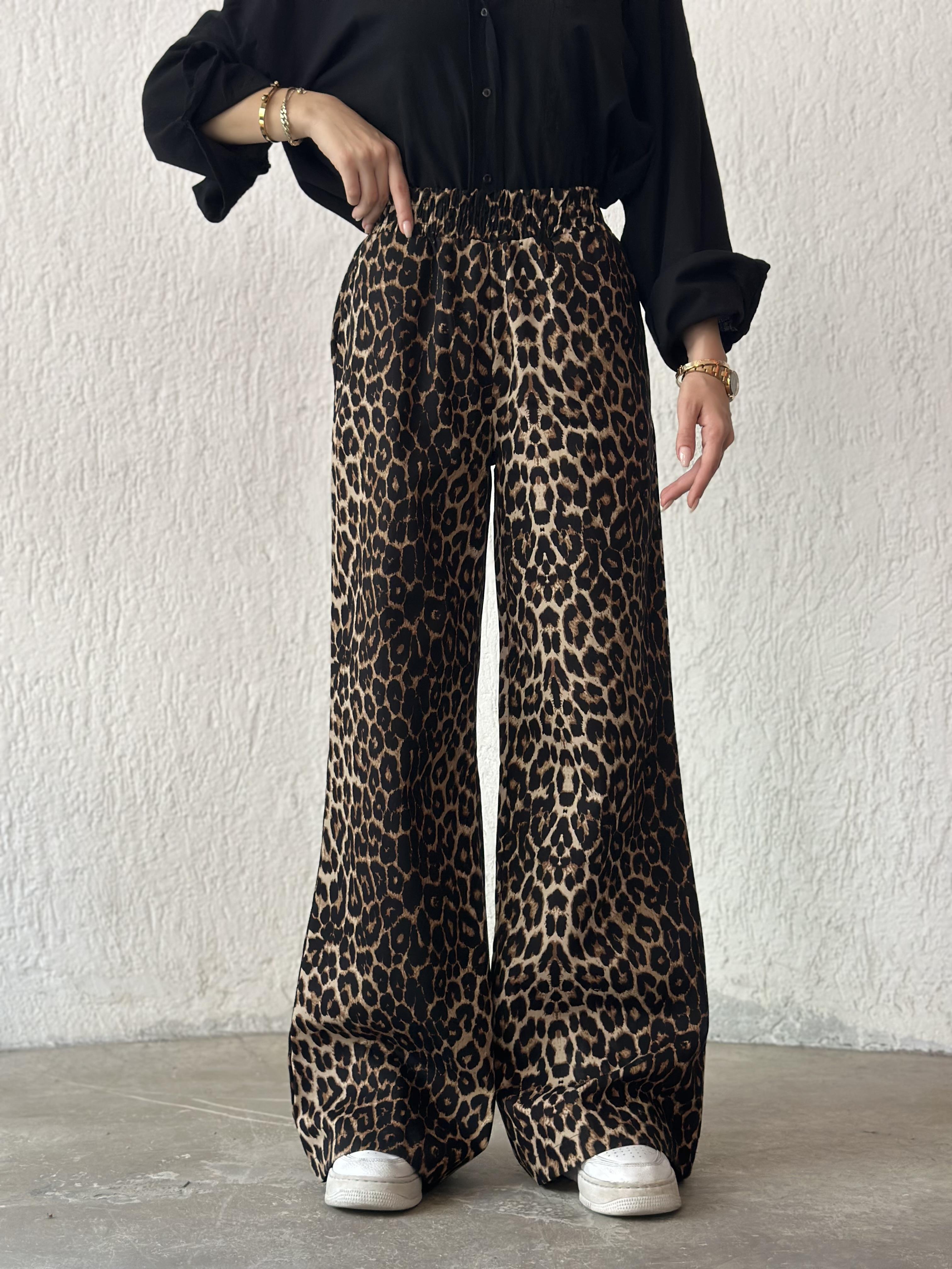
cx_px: 476
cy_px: 634
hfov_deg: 30.3
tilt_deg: +3.3
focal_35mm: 48
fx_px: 1760
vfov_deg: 39.7
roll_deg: +0.1
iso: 125
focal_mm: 6.86
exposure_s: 1/77
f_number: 1.78
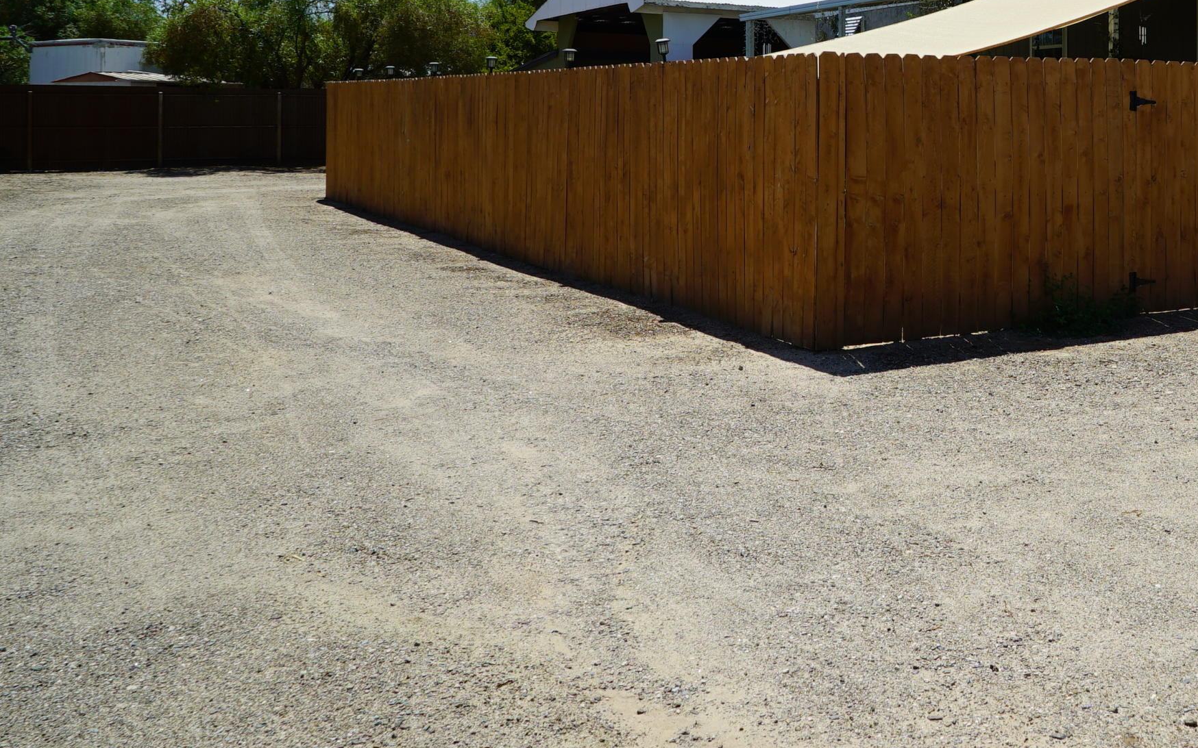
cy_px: 109
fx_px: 1371
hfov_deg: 44.2
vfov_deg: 29.5
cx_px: 1005
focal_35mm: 42
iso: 100
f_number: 14
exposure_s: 1/125
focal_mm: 24
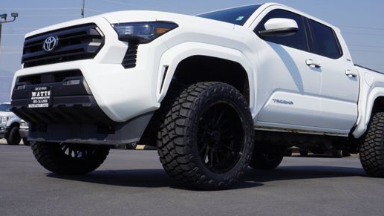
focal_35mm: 49
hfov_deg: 42.3
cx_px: 204
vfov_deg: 24.5
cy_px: 82
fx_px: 495
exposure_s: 1/250
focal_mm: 25
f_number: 11
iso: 100
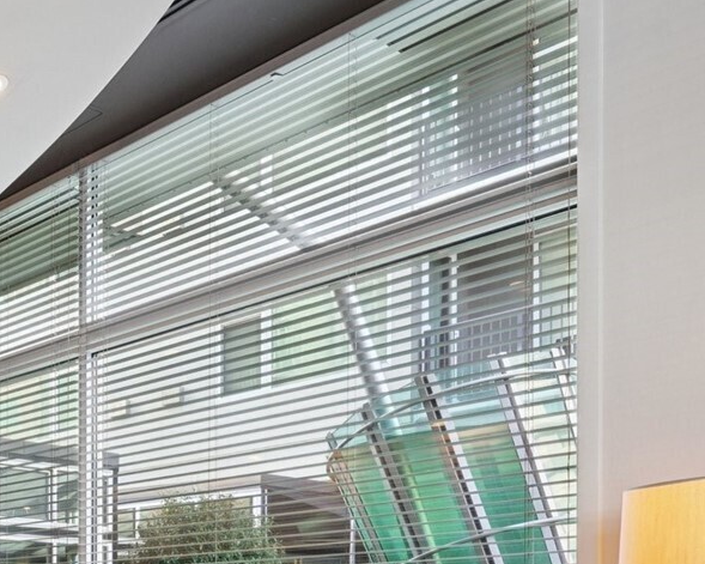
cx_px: -214
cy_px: 627
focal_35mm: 46
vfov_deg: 29.4
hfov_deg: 31.2
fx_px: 960
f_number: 8
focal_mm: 17
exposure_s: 1/10
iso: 400
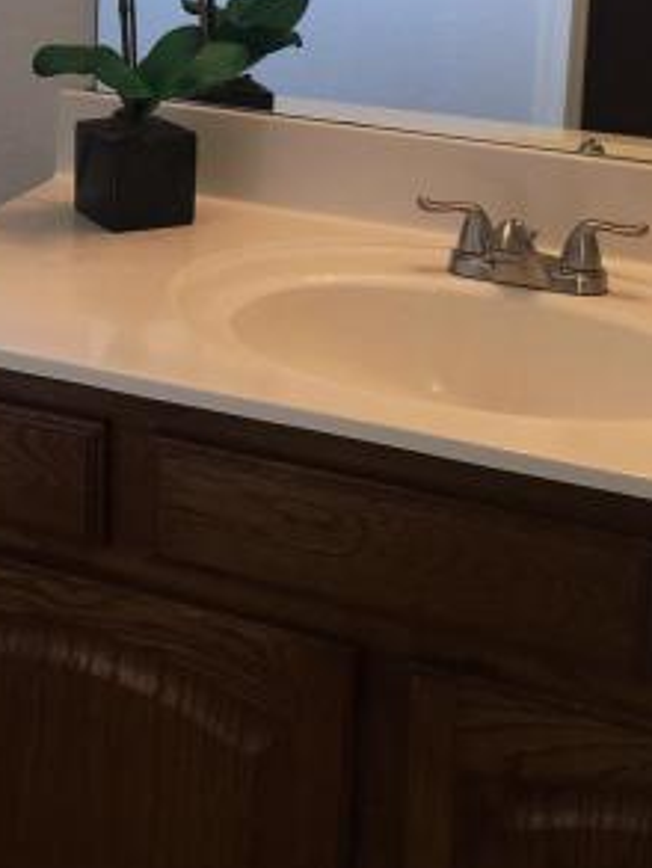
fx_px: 1907
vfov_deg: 24.5
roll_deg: -0.9
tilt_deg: -9.3
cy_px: 12
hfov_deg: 18.9
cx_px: 6
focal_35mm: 76
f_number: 2.2
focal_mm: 4.15
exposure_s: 1/31
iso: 32
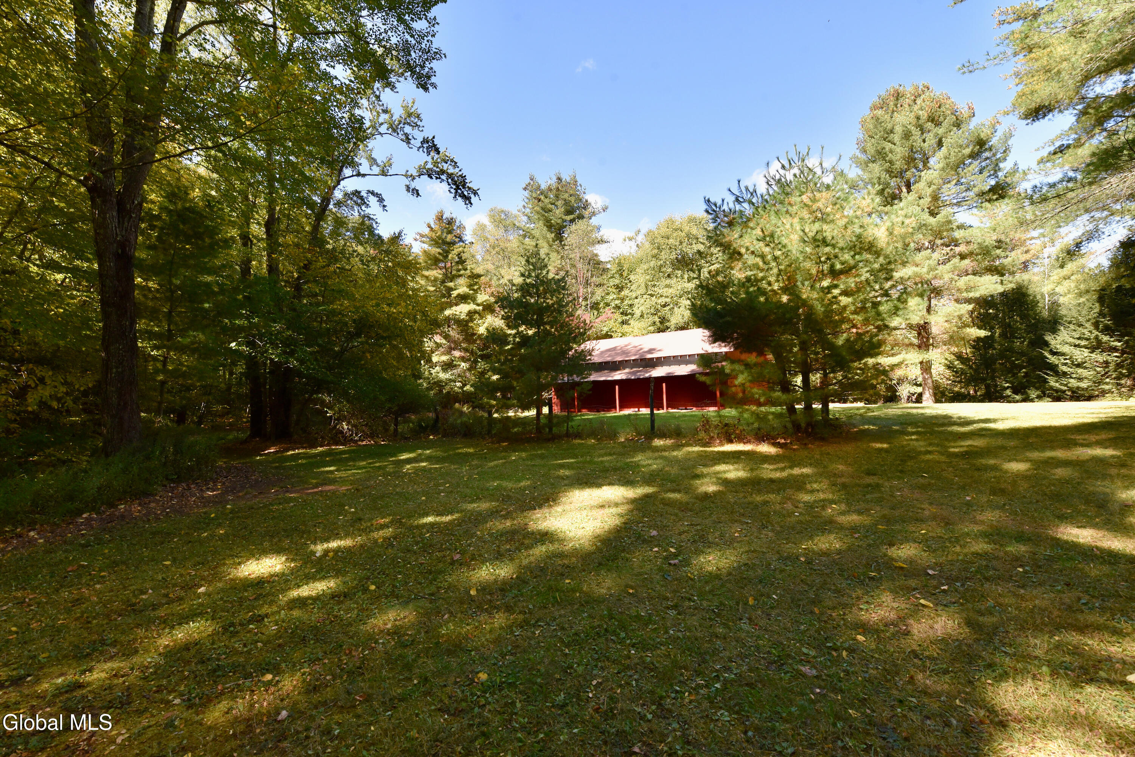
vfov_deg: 81.3
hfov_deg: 104.2
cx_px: 568
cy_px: 378
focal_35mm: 14
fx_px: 442
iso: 800
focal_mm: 14
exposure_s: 1/400
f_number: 10
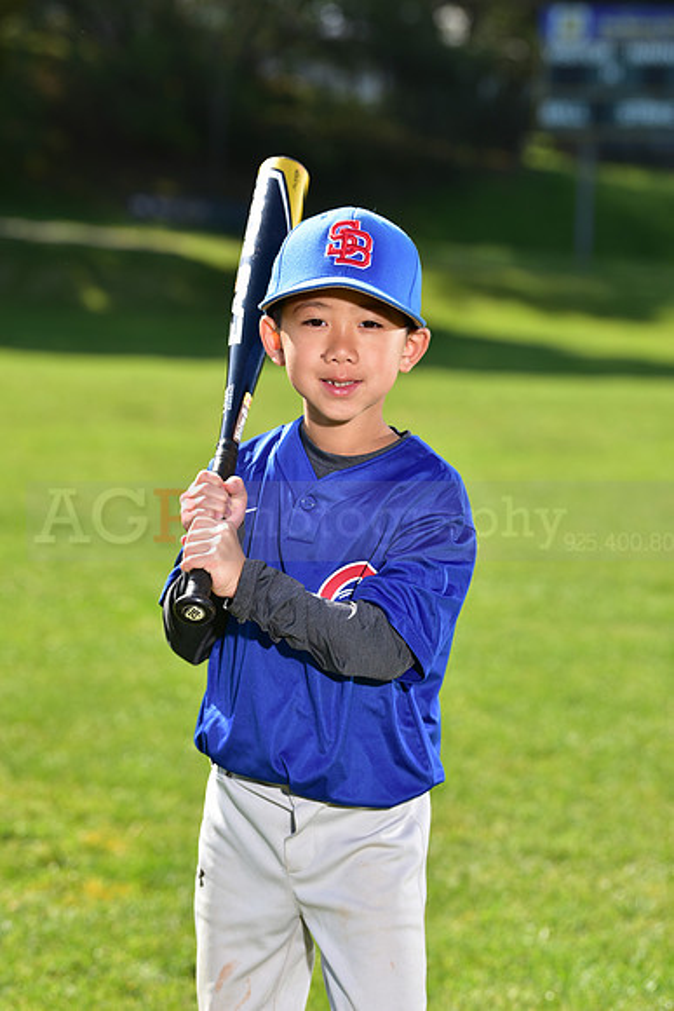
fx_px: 3368
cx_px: 337
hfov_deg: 11.4
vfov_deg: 17.1
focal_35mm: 120
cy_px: 506
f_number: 5
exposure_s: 1/250
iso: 80
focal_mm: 120
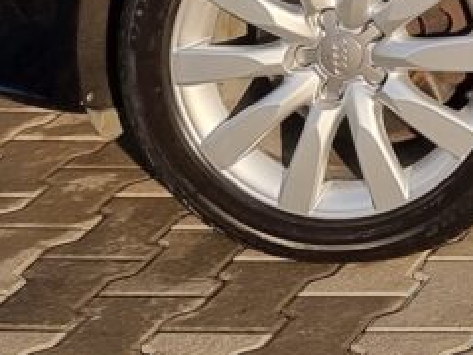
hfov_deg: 9.9
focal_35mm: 160
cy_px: -674
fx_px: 2186
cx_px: 1320
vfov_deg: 8.1
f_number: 1.8
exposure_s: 1/536
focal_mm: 6.7
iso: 50
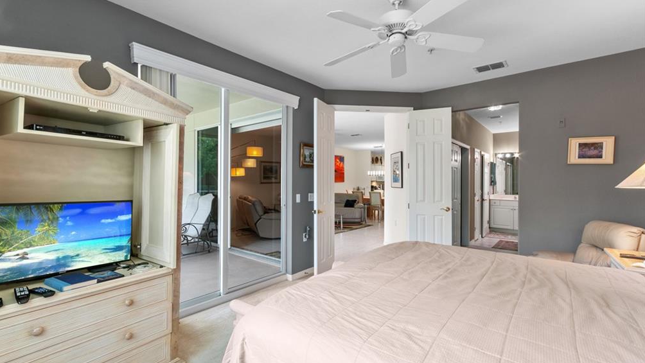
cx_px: 317
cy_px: 177
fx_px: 274
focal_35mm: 16
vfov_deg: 67.1
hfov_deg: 99.4
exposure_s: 1/1.67
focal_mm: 10
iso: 200
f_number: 11
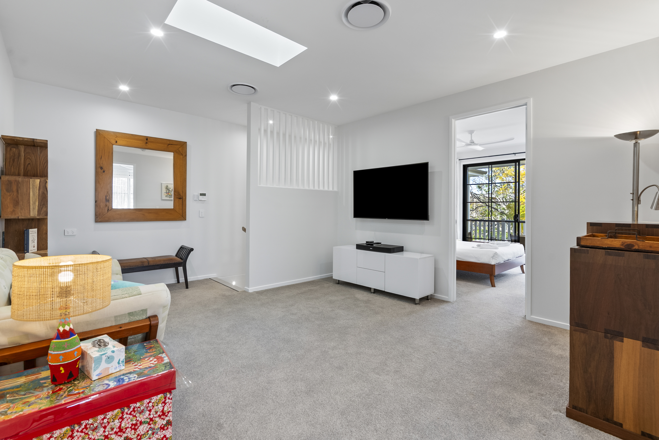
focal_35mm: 16
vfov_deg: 73.8
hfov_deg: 96.7
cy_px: 220
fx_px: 293
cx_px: 330
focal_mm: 16
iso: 640
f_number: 8
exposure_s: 1/6
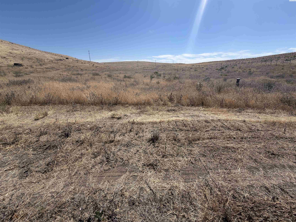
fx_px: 120
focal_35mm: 14
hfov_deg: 102.1
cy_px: 111
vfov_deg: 85.7
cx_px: 148
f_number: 2.2
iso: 20
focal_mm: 2.22
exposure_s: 1/1145
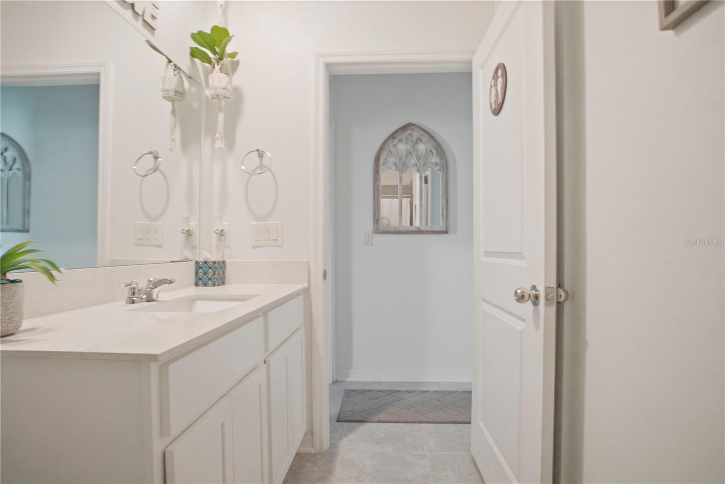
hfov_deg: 95.0
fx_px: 332
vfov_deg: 72.1
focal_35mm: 16
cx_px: 362
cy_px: 242
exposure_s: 1/3.33
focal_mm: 11
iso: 400
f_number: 9
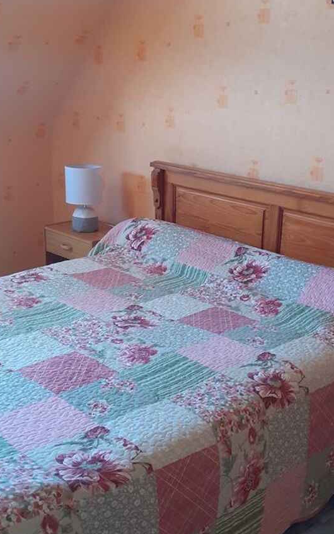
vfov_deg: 44.4
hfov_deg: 28.4
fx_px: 655
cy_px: 273
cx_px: 217
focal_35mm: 45
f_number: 1.9
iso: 80
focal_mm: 3.6
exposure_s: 1/50
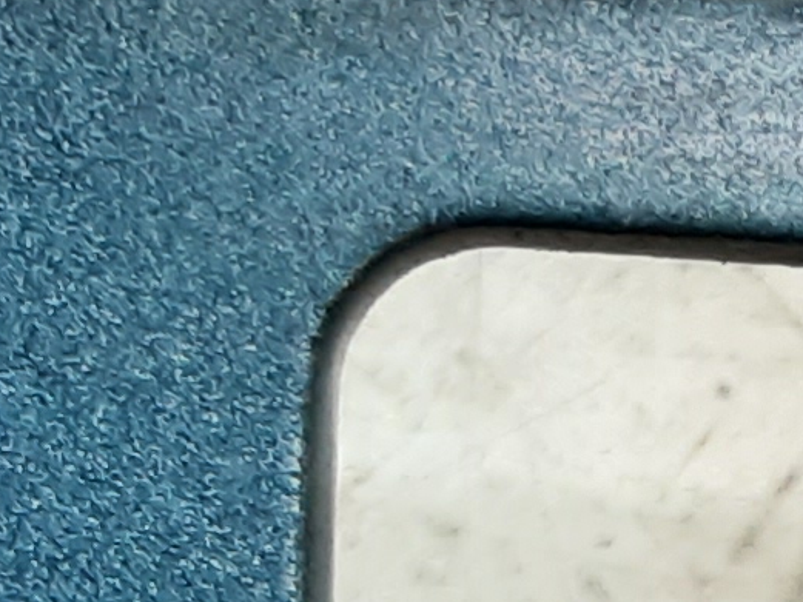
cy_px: 1079
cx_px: 1641
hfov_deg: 10.6
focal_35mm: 169
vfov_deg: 8.5
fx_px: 3921
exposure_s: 1/50
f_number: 1.9
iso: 125
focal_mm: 2.91
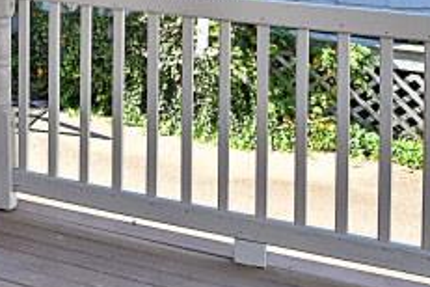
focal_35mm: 91
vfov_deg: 14.0
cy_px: -155
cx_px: -387
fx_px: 1087
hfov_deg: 17.3
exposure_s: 1/160
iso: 100
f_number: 6.3
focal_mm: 14
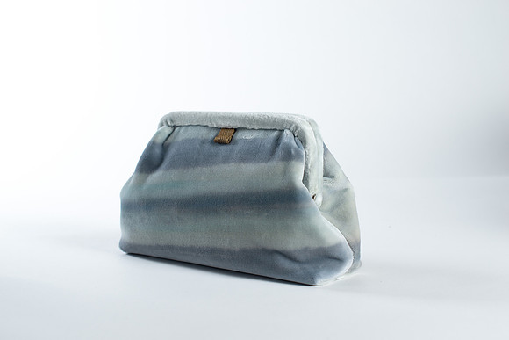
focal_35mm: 50
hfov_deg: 39.6
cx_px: 254
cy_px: 170
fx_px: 707
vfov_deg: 27.0
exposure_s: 1/200
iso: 200
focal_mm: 50
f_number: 7.1
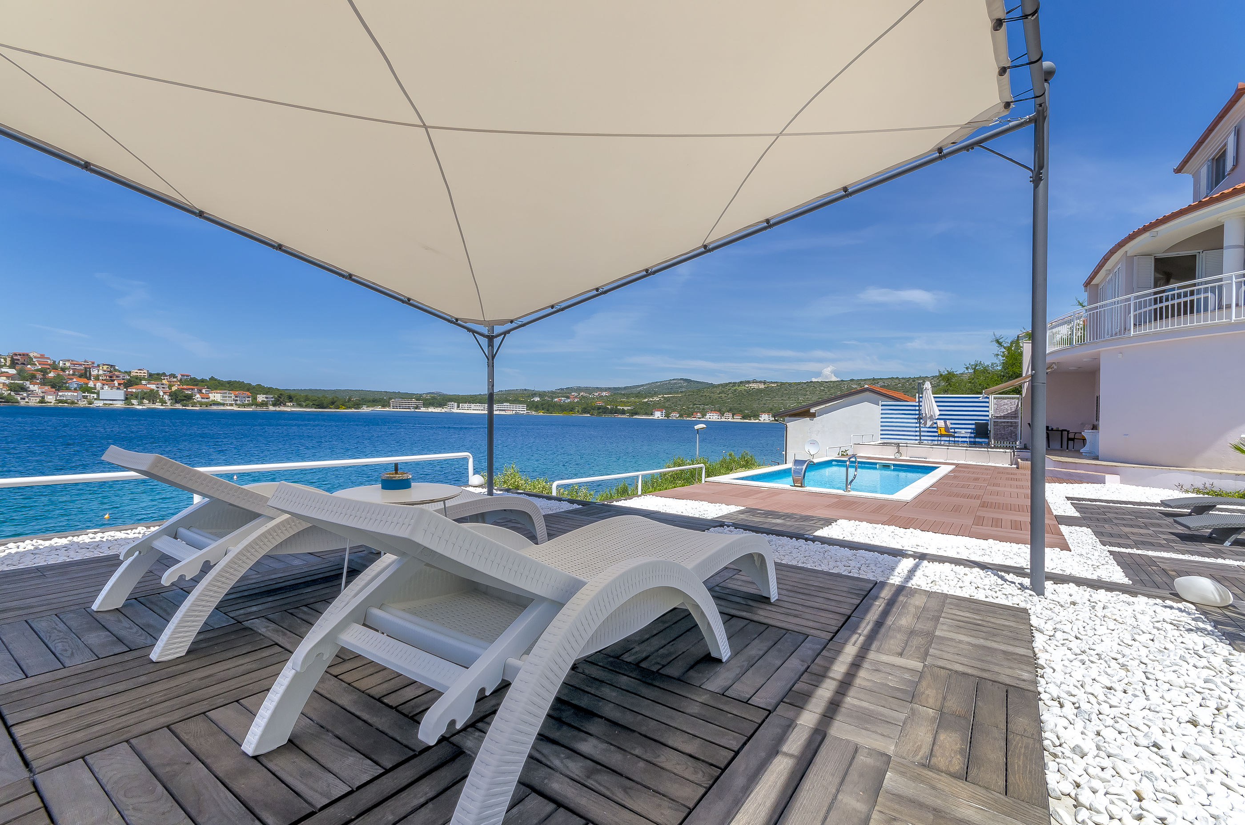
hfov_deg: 100.5
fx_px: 518
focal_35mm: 15
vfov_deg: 77.1
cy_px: 412
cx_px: 622
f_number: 13
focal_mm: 10
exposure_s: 1/250
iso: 100
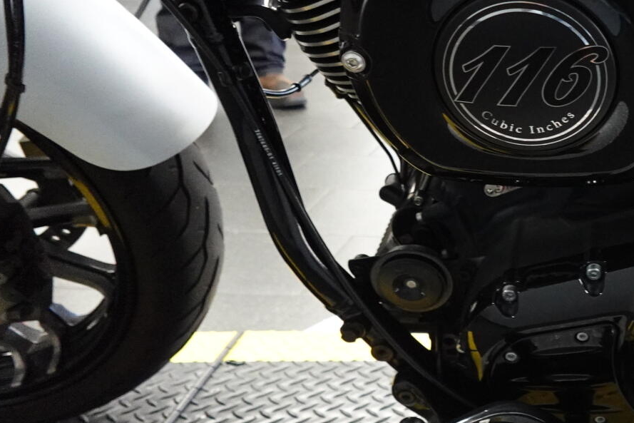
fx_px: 793
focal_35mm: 45
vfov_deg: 29.7
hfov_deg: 37.2
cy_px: 150
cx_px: 682
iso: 2000
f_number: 2
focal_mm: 7.6
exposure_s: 1/80
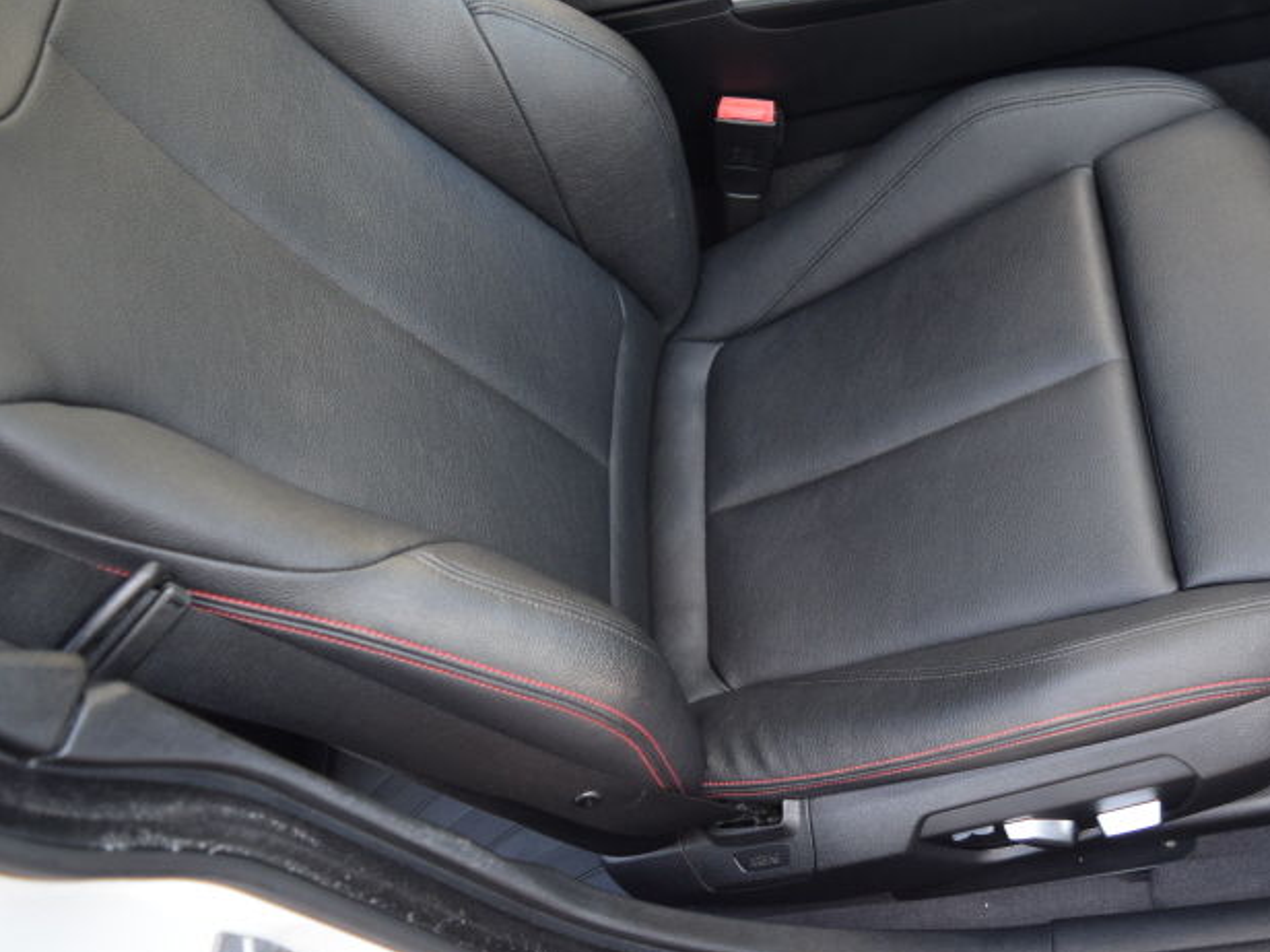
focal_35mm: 40
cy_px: 366
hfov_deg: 46.5
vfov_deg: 35.8
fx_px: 1468
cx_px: 779
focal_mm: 18
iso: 450
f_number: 4
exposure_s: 1/60
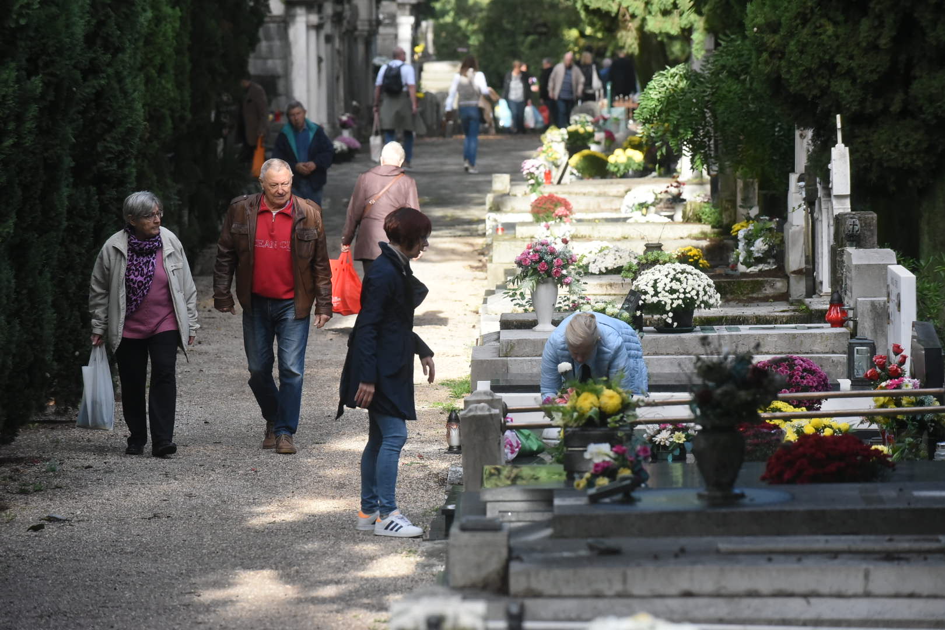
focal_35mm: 200
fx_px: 5250
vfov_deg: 6.9
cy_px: 315
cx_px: 472
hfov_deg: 10.3
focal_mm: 200
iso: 5000
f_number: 7.1
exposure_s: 1/3200
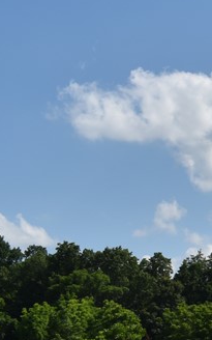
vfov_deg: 22.7
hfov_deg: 11.6
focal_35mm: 91
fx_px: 841
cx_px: 525
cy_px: 236
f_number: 13
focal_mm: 18
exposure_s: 1/200
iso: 100
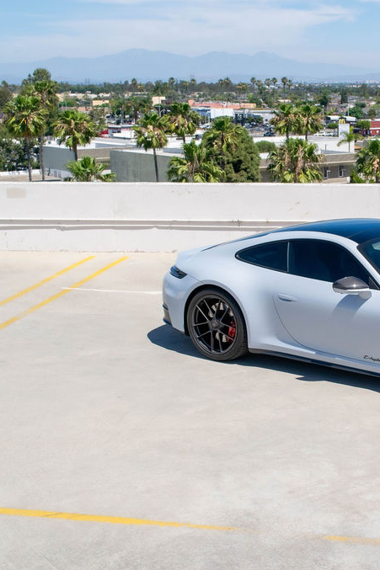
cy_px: 284
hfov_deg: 22.2
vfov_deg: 33.9
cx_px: 373
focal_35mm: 59
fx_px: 935
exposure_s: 1/2000
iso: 400
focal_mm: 26
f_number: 8
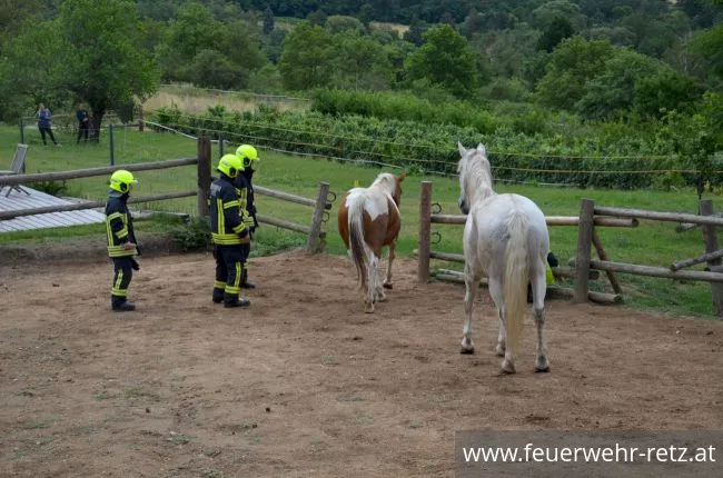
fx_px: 1743
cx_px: 362
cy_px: 239
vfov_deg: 15.6
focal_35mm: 87
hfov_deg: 23.4
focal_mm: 58
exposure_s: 1/160
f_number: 6.3
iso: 200
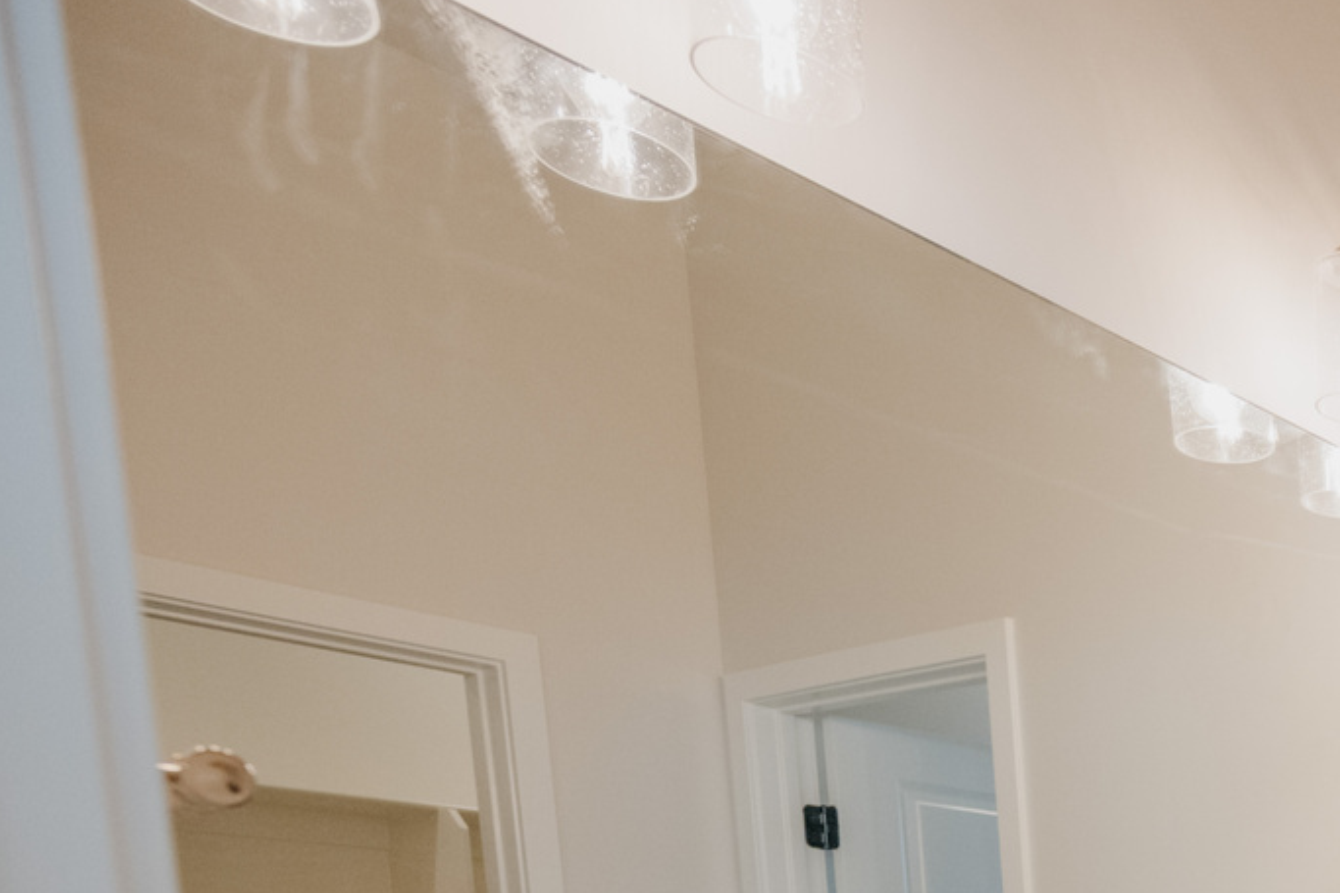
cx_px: 1732
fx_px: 1563
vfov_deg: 25.8
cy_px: 1249
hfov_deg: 33.9
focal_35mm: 42
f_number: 4
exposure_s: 1/400
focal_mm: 14
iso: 800
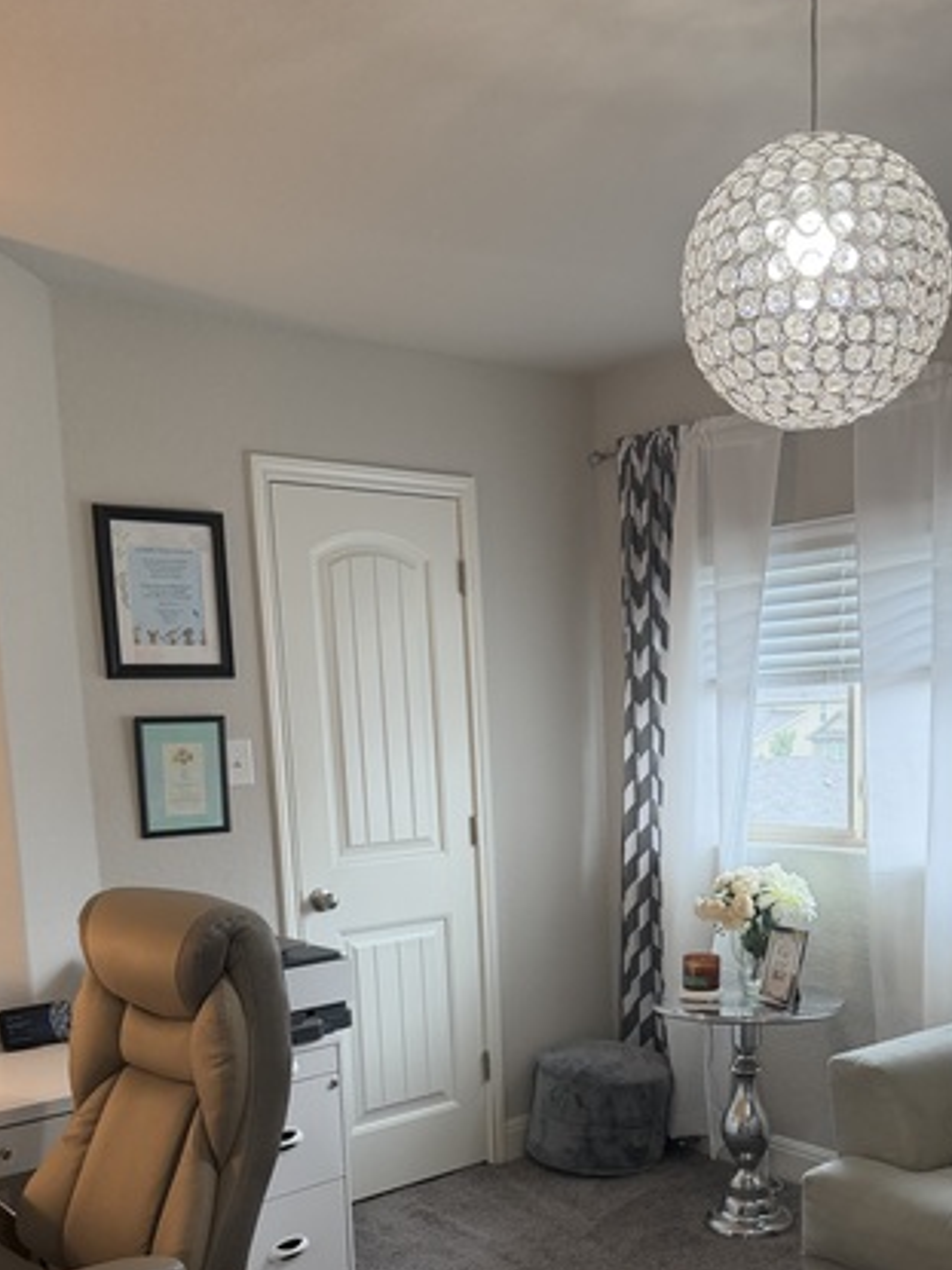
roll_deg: +1.4
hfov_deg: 38.5
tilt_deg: -8.6
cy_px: 939
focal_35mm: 37
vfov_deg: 48.4
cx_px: 575
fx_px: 1357
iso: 250
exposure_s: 1/120
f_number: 1.78
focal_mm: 6.76
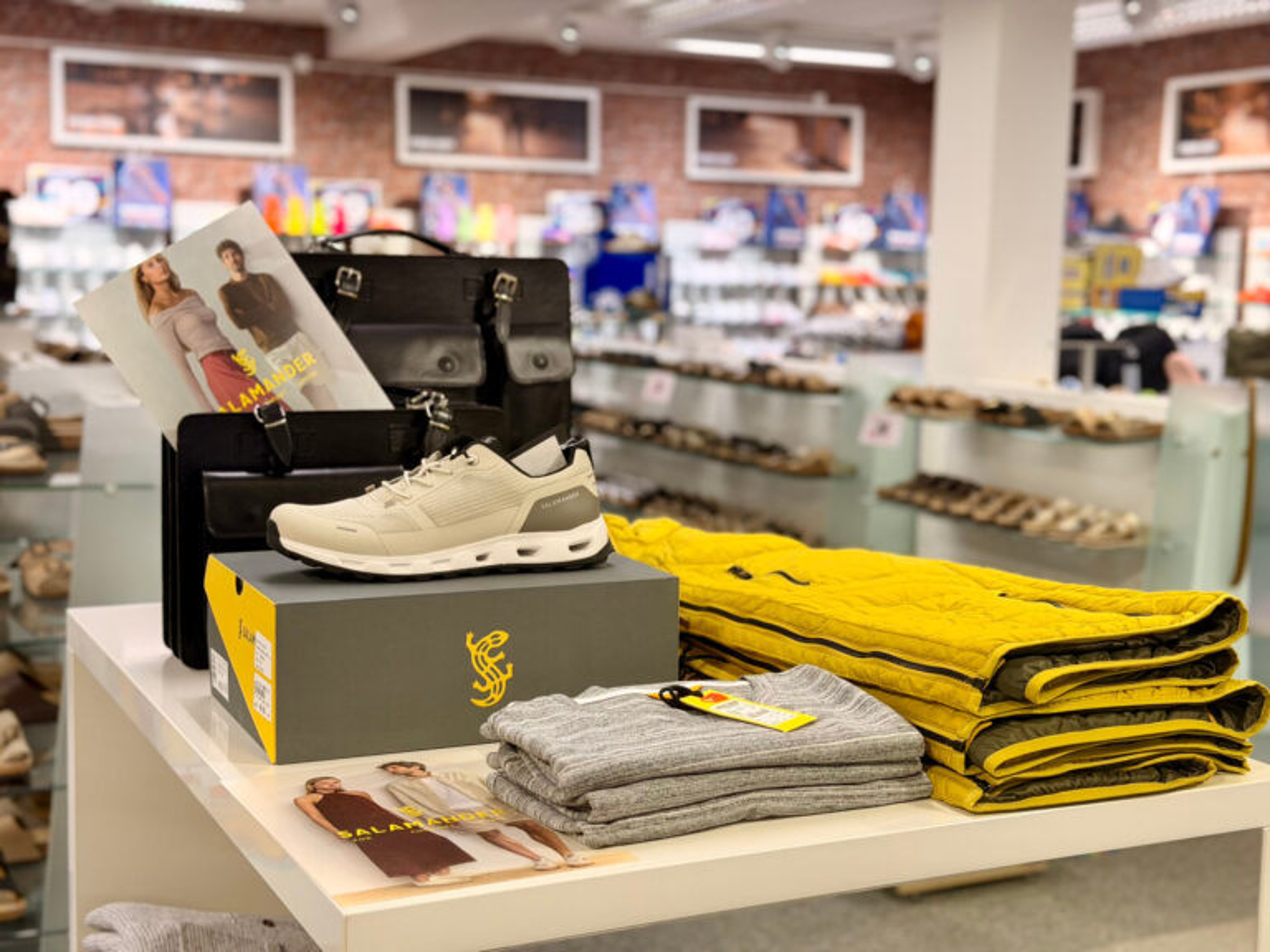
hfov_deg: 39.7
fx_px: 1761
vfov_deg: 30.3
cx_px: 635
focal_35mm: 48
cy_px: 476
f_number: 1.78
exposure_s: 1/100
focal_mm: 6.76
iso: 80
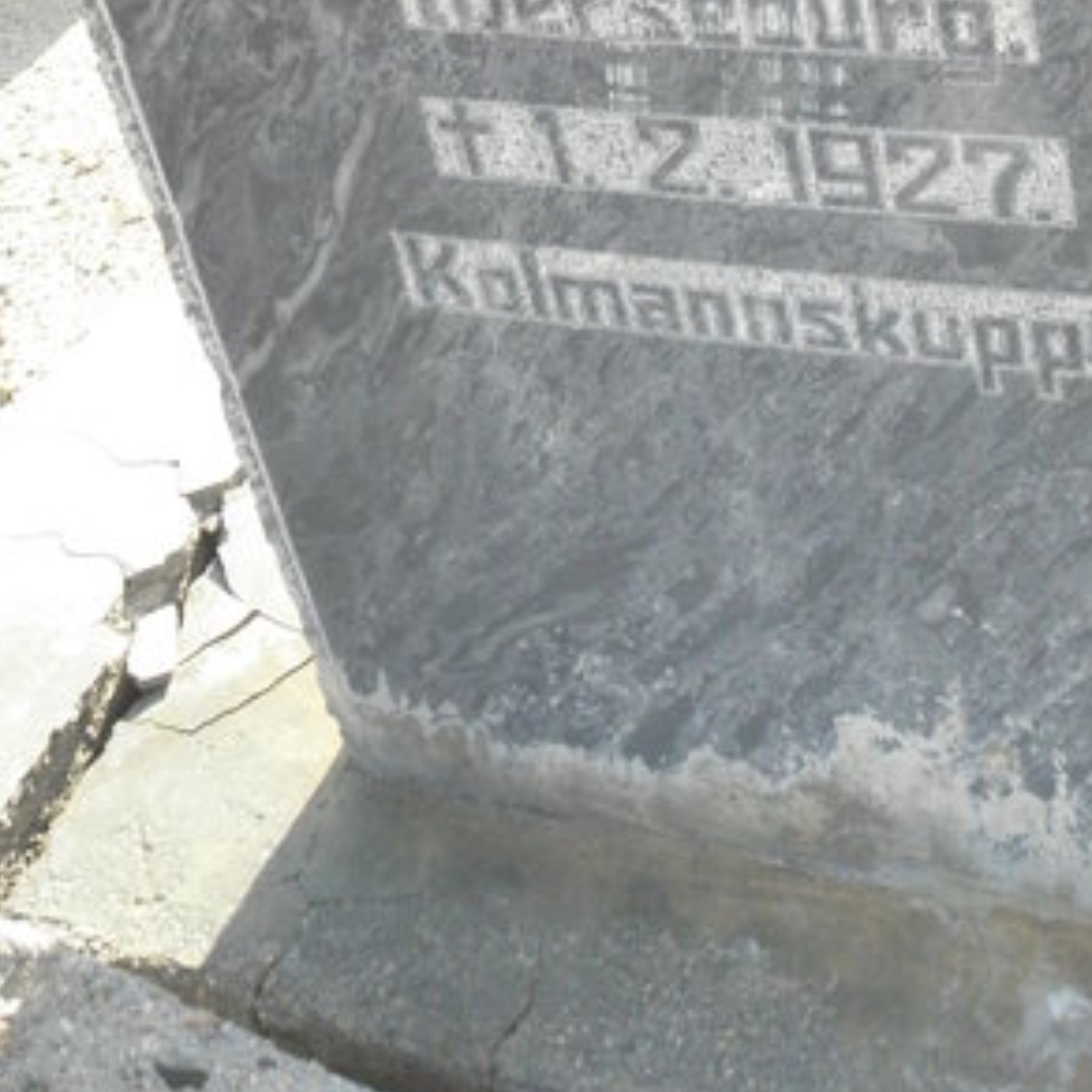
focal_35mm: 63
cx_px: 793
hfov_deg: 27.0
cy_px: -243
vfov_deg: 24.5
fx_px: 2248
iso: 200
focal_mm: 4.6
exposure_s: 1/250
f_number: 5.6
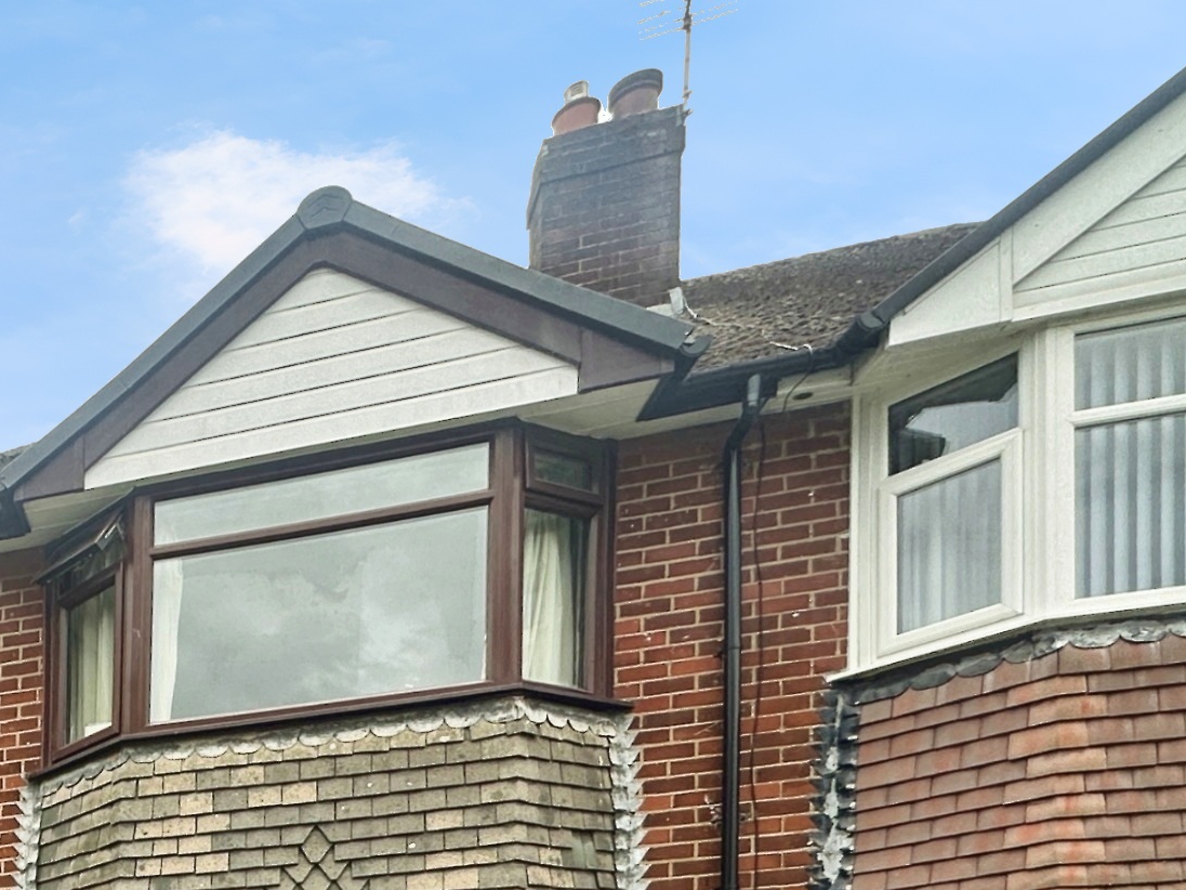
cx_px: -319
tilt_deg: +4.9
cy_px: 966
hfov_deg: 35.8
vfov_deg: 33.9
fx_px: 1268
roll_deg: +0.1
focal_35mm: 37
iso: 40
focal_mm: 2.22
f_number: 2.2
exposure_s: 1/209
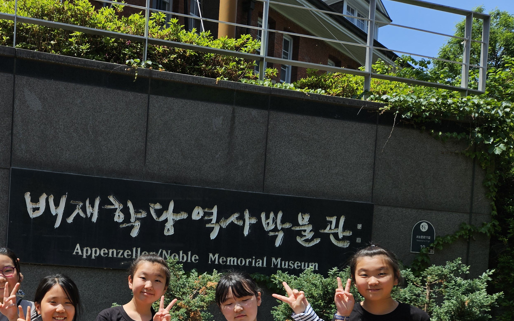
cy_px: 303
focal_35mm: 39
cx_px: 122
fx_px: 546
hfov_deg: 48.3
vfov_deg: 30.9
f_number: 1.8
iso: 25
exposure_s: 1/1714
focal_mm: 5.4
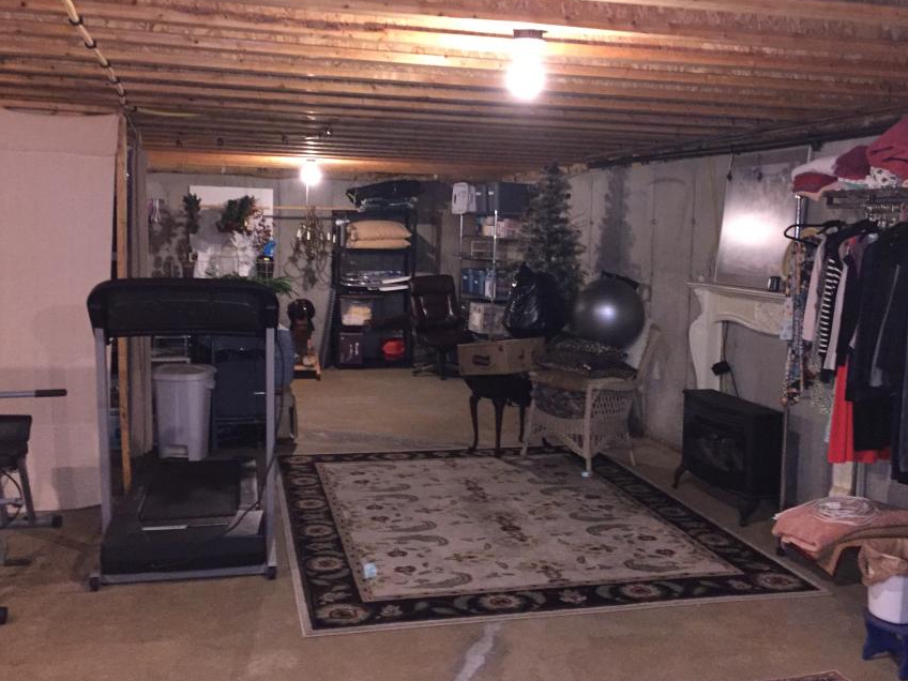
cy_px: 329
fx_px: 918
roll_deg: -1.9
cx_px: 461
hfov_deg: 52.6
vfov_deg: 40.7
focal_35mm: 35
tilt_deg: -5.1
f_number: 2.2
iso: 320
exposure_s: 1/16
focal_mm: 4.15
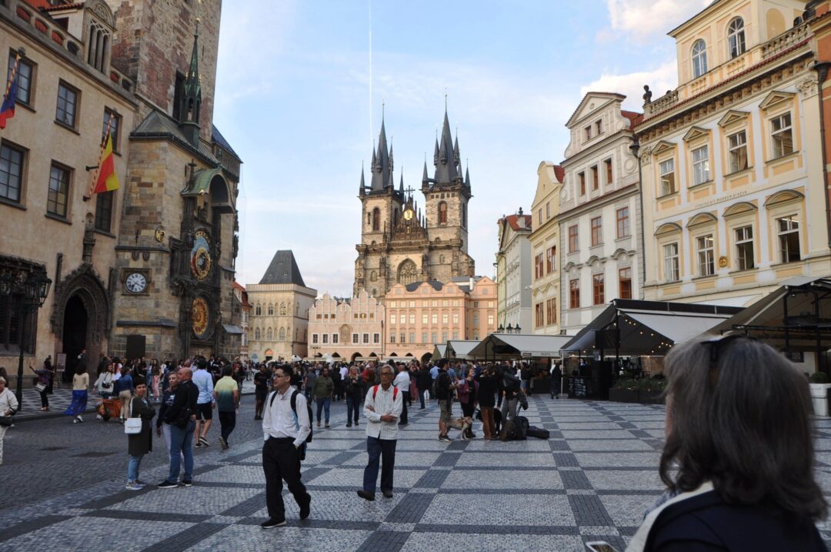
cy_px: 276
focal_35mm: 27
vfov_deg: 47.8
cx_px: 416
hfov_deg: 67.5
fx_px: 622
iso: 400
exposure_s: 1/125
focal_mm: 18
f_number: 5.6
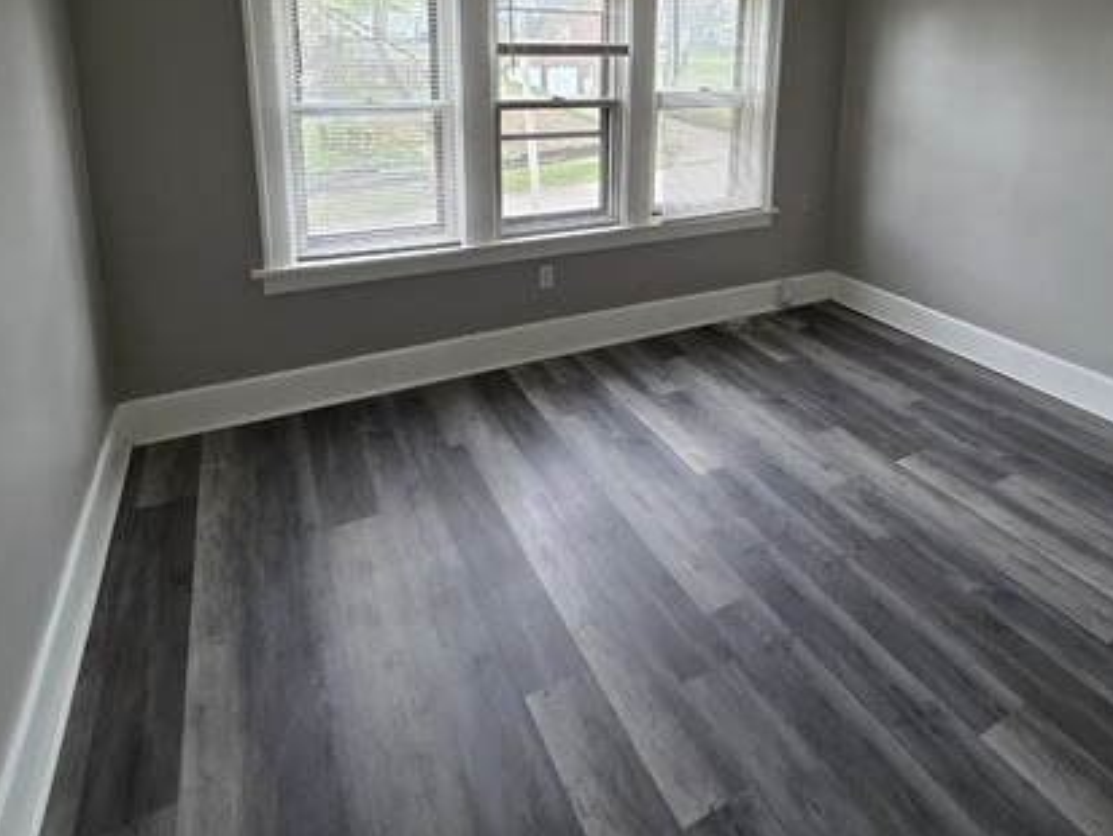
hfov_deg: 78.1
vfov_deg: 59.0
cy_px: 178
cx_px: 667
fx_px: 675
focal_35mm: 21
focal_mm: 2.2
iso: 250
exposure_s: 1/120
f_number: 1.9
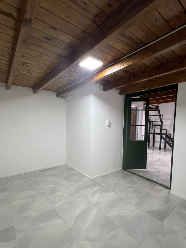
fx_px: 115
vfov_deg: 94.2
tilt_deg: -5.6
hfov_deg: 78.1
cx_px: 89
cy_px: 136
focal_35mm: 16
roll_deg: -0.5
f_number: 1.8
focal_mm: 1.57
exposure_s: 1/50
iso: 160
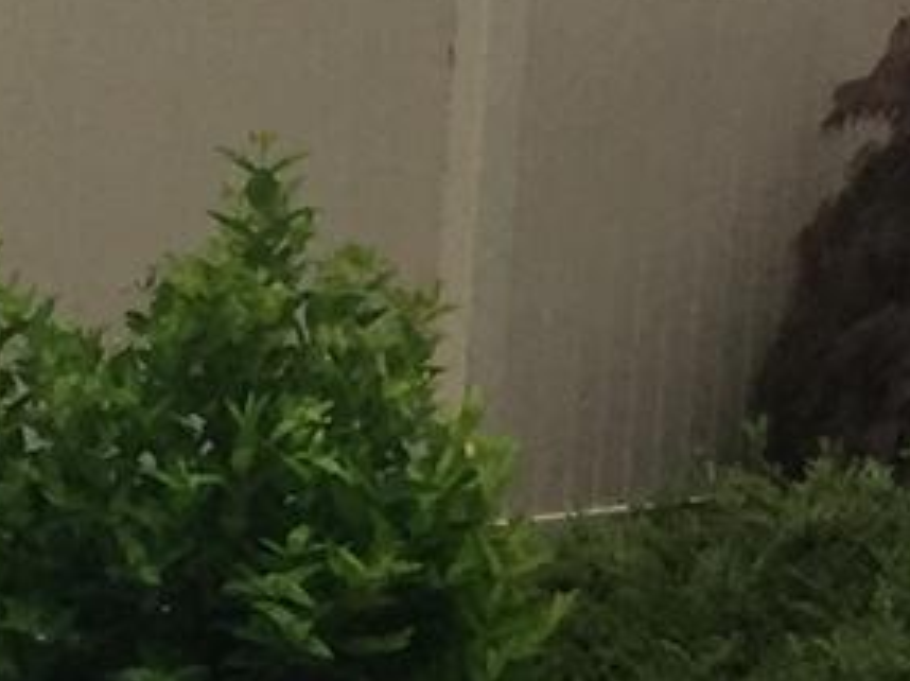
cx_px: -48
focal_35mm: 208
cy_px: 741
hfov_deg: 9.4
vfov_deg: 7.1
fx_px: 5463
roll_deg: -2.5
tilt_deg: -12.0
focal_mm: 4.15
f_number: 2.2
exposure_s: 1/30
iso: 50
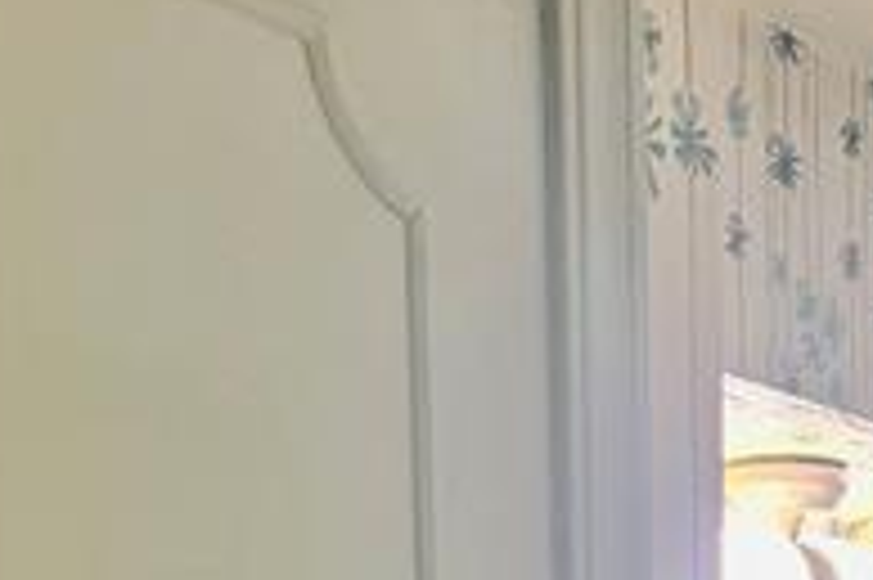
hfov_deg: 18.6
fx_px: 2592
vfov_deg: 10.8
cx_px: 868
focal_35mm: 107
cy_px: 1412
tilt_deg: -7.5
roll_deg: -0.1
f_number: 1.6
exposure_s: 1/60
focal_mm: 5.96
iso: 200
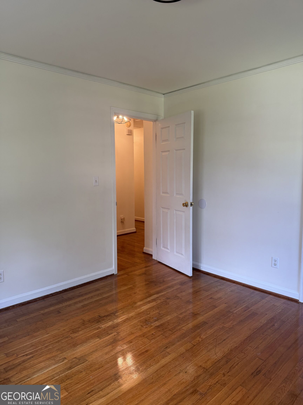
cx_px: 152
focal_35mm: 24
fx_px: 280
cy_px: 202
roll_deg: +0.8
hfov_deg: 56.8
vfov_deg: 71.6
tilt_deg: -6.9
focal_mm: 6.76
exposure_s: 1/120
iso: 125
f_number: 1.78
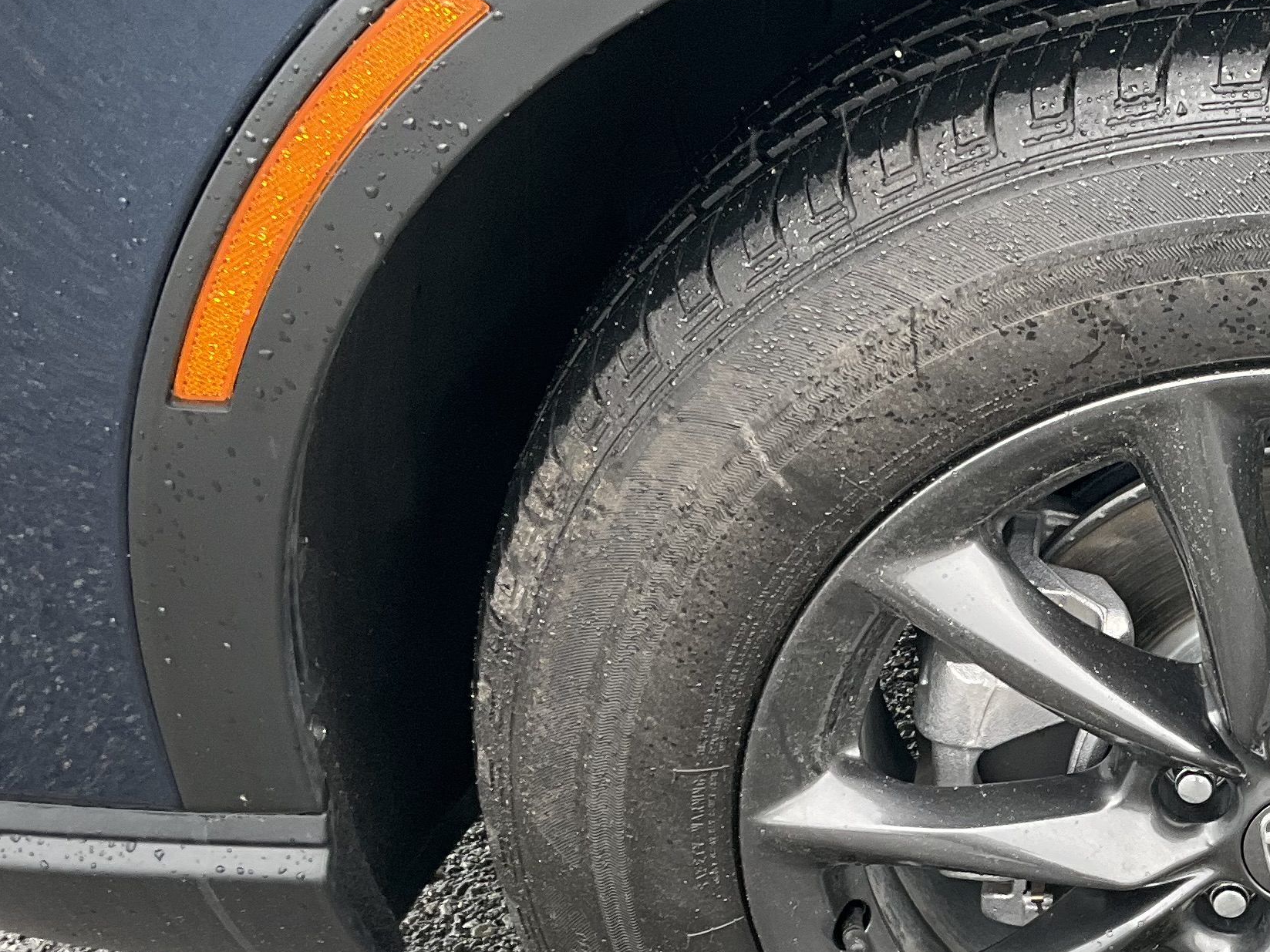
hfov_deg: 25.8
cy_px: 846
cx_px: 1305
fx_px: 2605
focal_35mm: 71
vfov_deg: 20.3
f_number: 1.8
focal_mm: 3
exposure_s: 1/122
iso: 50
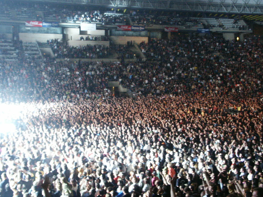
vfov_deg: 34.3
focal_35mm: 42
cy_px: 105
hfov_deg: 44.8
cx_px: 128
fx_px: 319
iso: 400
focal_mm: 7.18
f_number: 3
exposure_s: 1/15
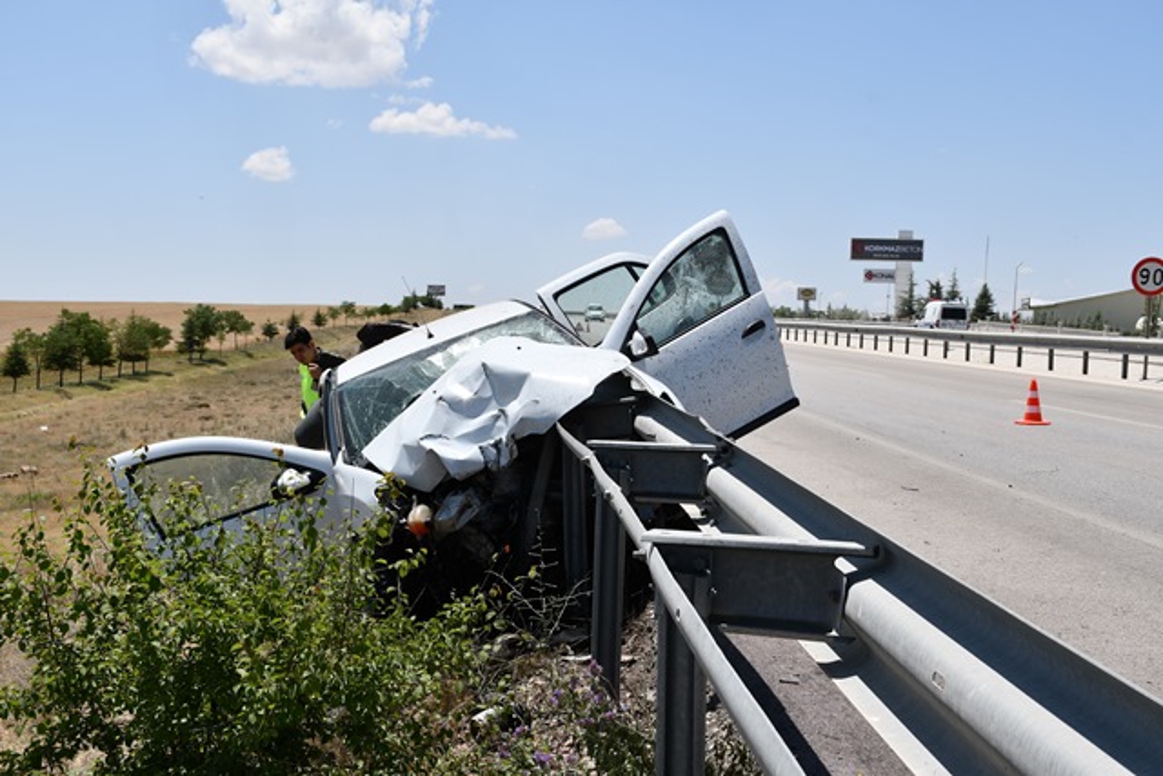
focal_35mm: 48
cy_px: 388
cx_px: 582
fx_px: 1551
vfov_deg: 28.1
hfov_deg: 41.1
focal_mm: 32
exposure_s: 1/400
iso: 100
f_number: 10
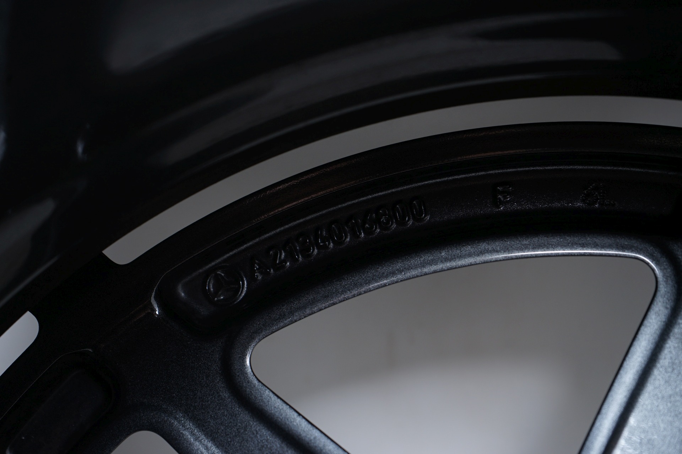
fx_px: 1174
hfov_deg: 32.4
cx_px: 341
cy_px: 227
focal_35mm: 62
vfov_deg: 21.9
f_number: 5.6
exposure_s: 1/125
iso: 250
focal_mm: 62
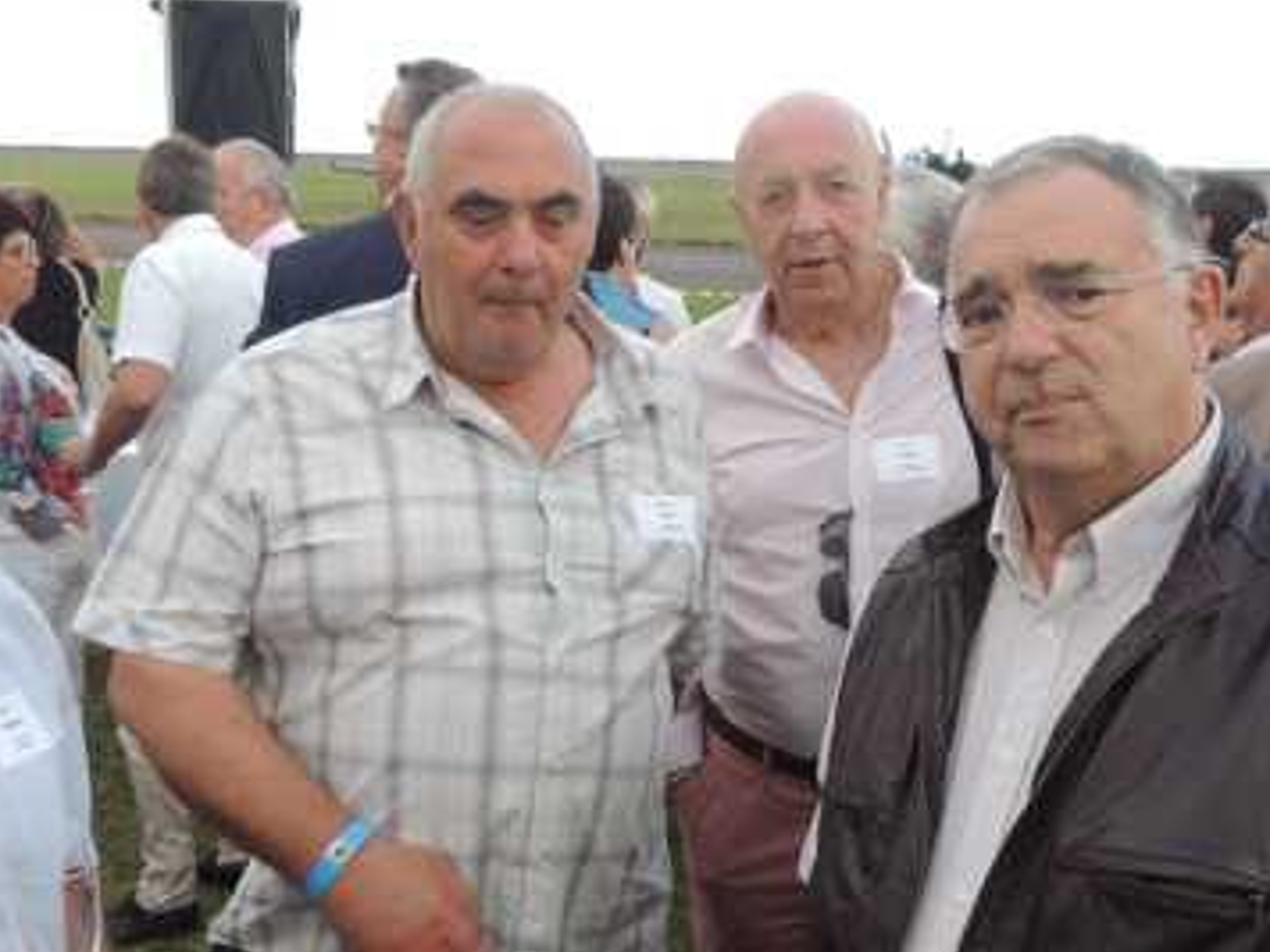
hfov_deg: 42.0
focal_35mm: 45
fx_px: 1651
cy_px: 531
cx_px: 583
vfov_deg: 32.2
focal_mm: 4.3
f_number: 3
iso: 100
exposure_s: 1/160
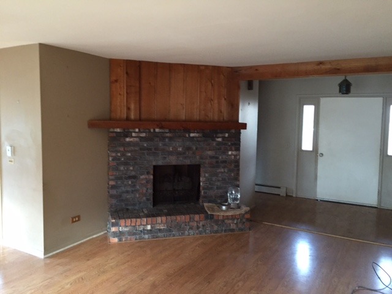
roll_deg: -1.0
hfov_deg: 61.7
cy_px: 147
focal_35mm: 29
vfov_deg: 48.2
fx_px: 328
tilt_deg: -4.6
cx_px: 196
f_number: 2.2
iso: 250
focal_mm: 4.15
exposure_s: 1/24
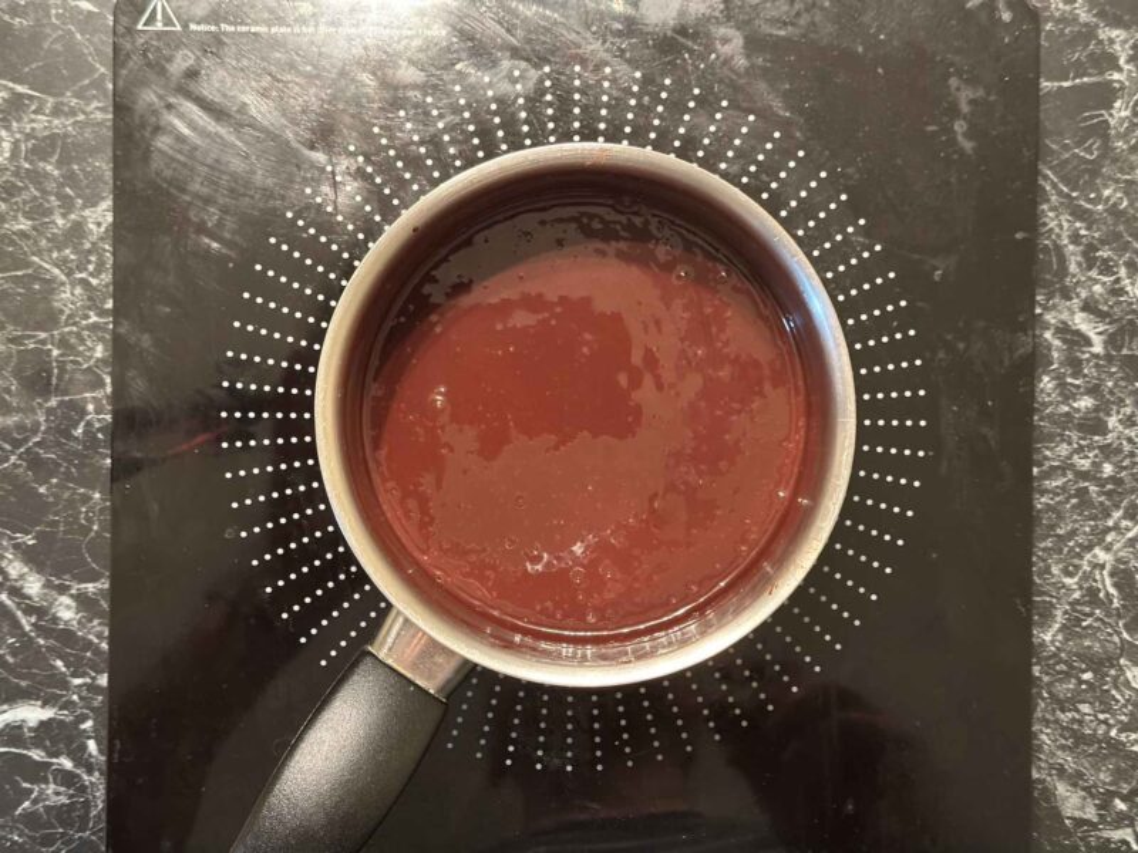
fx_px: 1578
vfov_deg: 30.3
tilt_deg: -89.2
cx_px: 569
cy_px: 426
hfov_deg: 39.7
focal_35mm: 48
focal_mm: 6.86
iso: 400
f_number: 1.78
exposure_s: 1/25
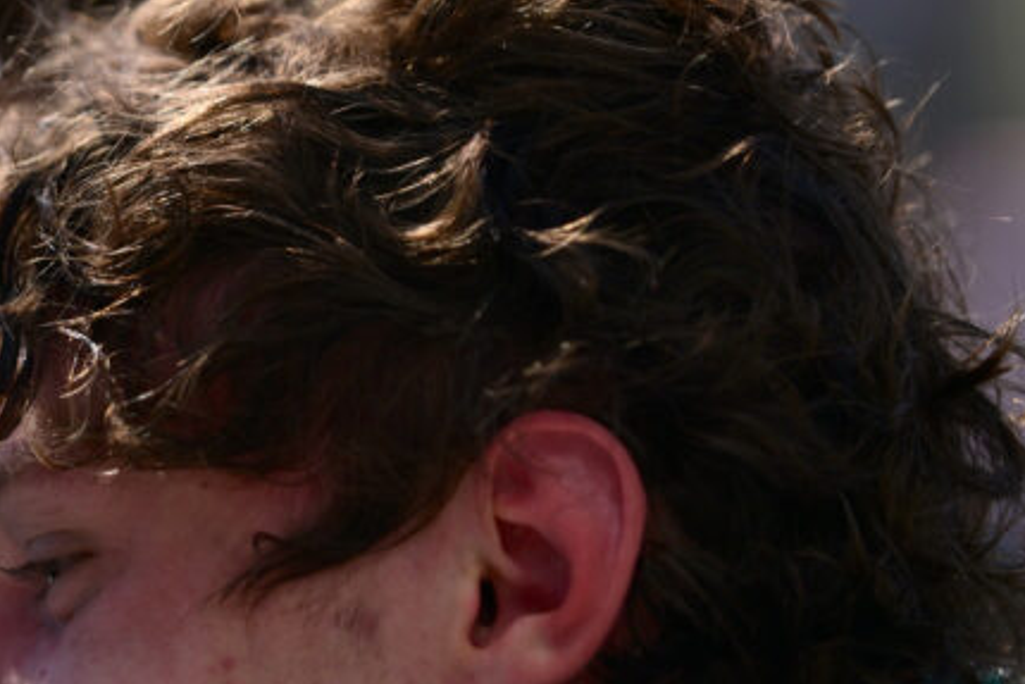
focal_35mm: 476
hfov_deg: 4.3
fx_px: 13557
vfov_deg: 2.9
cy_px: 487
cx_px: -117
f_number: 2
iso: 400
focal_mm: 200
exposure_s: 1/5000
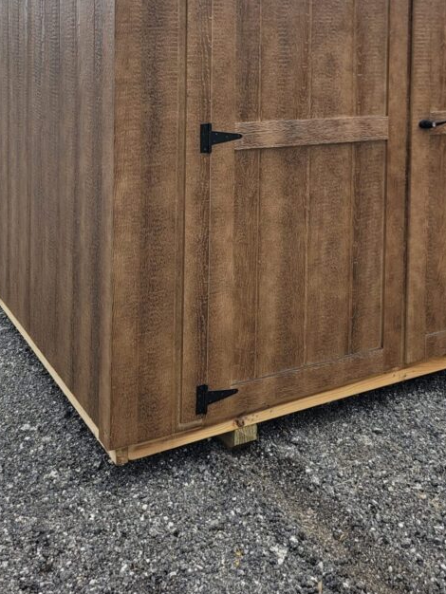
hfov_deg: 31.4
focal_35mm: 46
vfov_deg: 38.6
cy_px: 66
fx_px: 790
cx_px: 279
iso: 16
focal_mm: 6.7
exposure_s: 1/353
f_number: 1.8
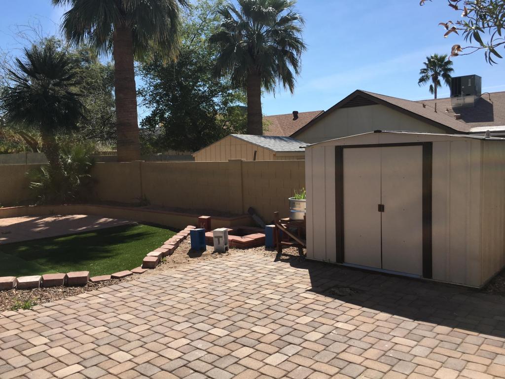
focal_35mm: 29
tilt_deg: -2.2
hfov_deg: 61.7
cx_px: 252
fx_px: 423
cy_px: 190
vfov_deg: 48.2
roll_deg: +1.5
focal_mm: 4.15
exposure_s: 1/1672
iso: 25
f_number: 2.2
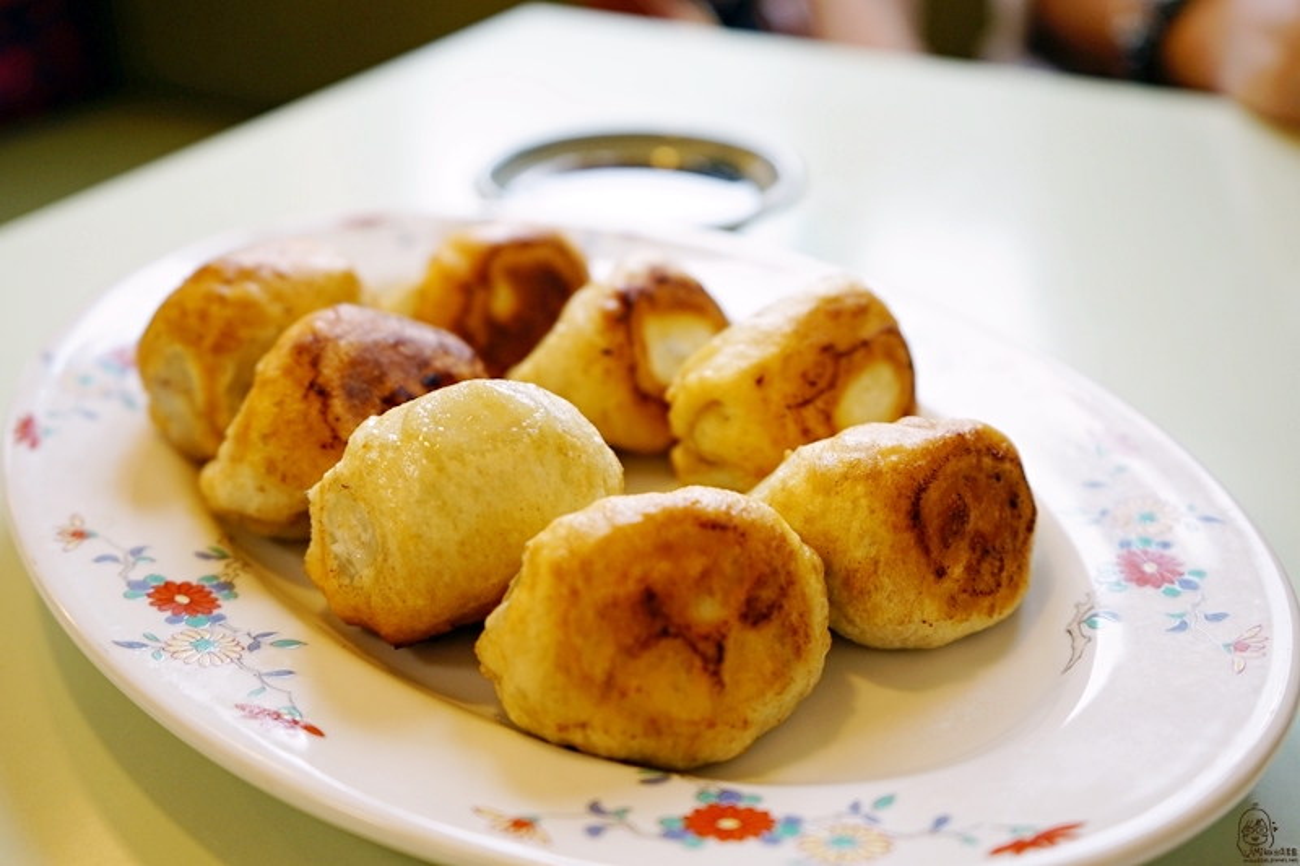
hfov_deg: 48.5
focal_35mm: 40
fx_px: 1444
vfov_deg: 33.4
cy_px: 433
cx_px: 650
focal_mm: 40
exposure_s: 1/60
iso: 250
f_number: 4
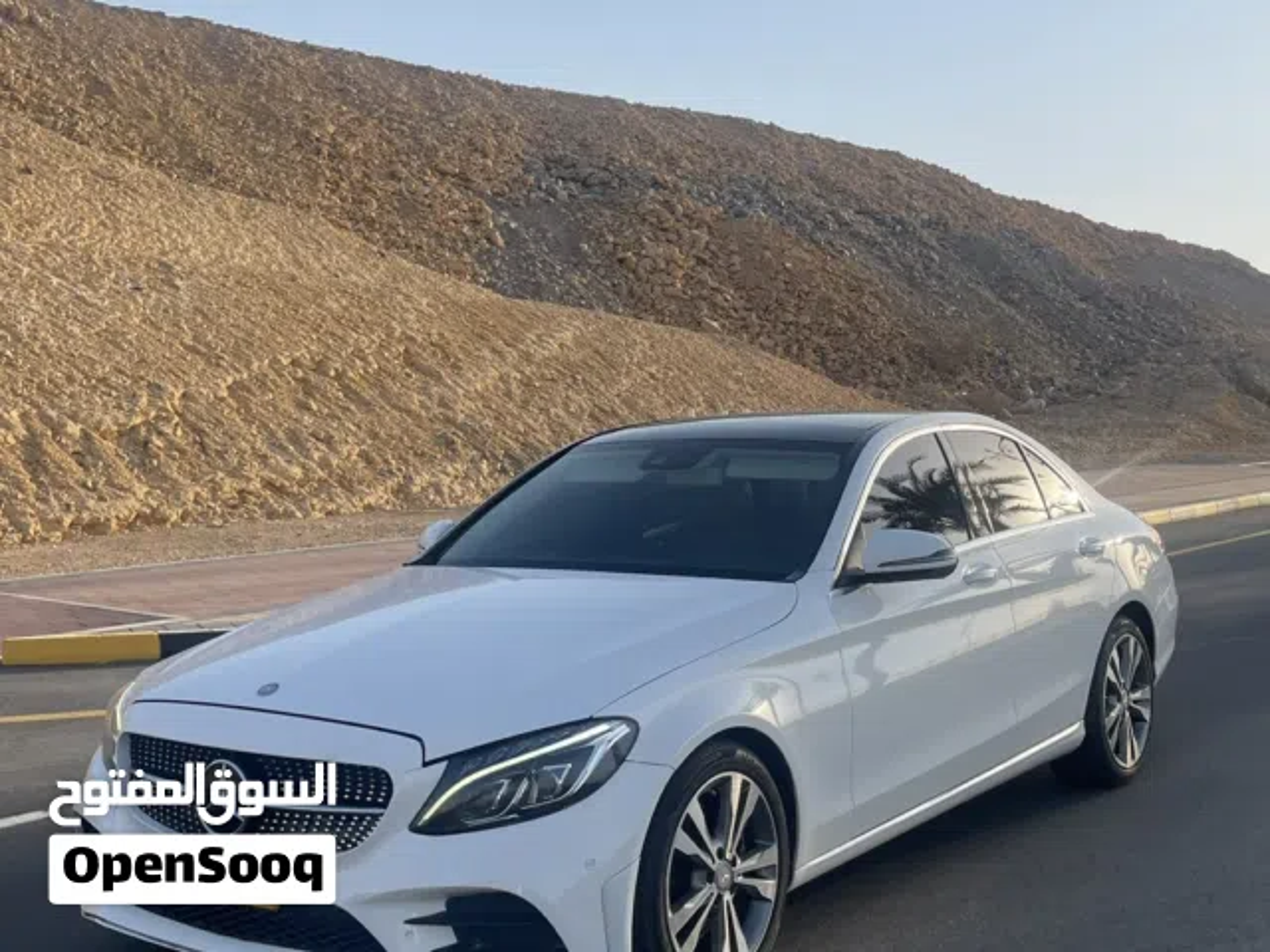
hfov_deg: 69.4
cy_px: 476
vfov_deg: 54.9
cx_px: 635
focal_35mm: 25
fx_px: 917
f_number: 1.6
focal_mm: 5.1
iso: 32
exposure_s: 1/3003
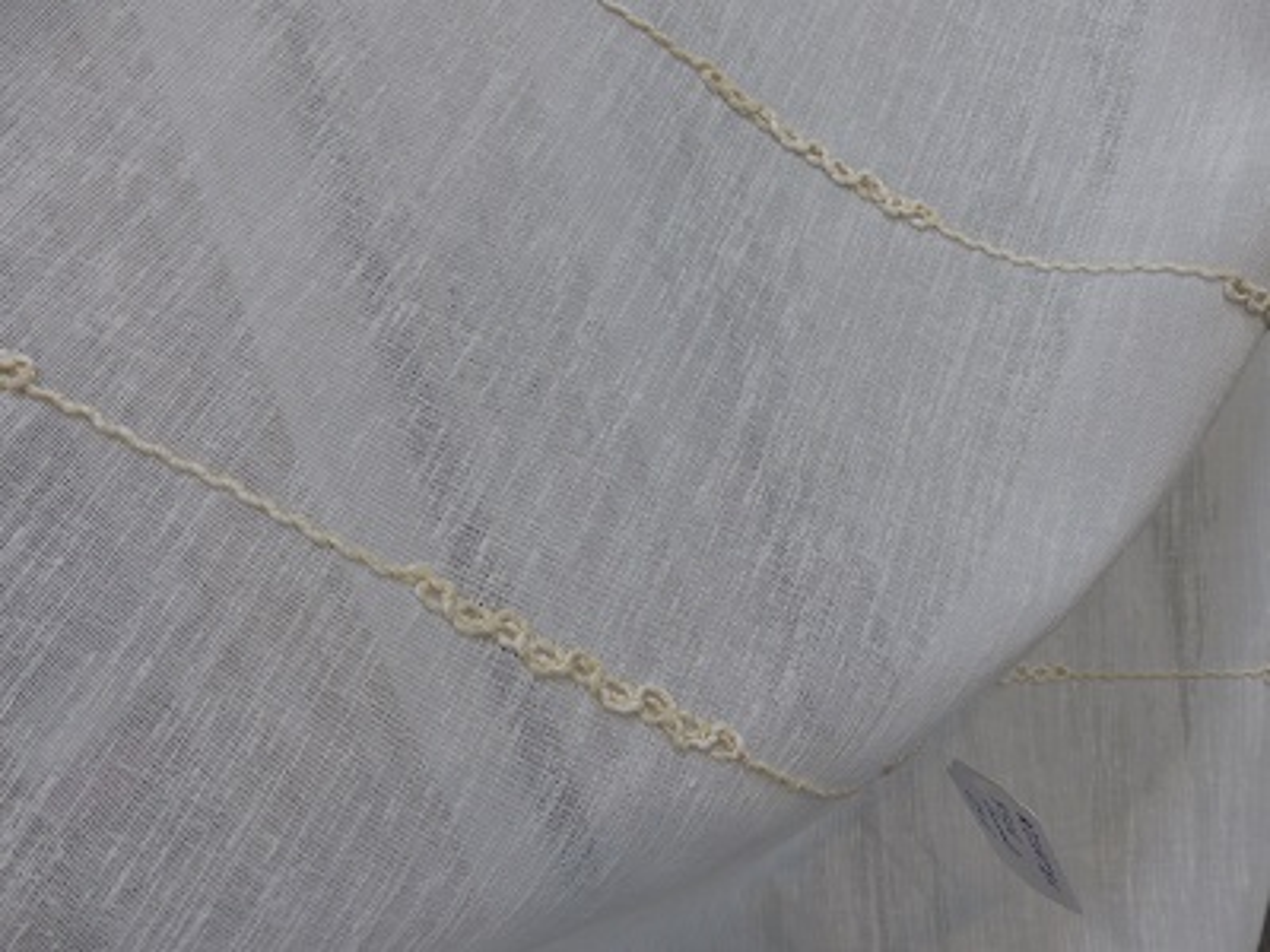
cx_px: 635
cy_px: 476
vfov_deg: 46.8
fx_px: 1101
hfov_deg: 60.0
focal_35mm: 30
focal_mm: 5.4
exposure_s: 1/60
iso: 100
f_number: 2.8
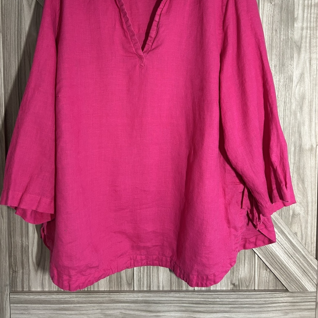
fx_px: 322
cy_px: 106
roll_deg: +0.0
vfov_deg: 51.6
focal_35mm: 31
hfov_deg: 52.5
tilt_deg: -5.1
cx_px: 158
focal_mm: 5.7
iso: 250
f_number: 1.5
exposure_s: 1/60
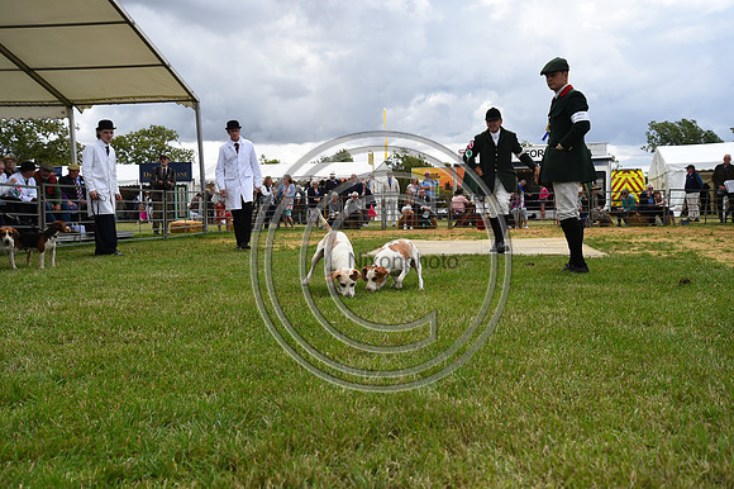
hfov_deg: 53.2
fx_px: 734
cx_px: 367
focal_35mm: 36
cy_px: 244
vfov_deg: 36.8
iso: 450
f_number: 7.1
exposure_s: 1/1250
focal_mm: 36
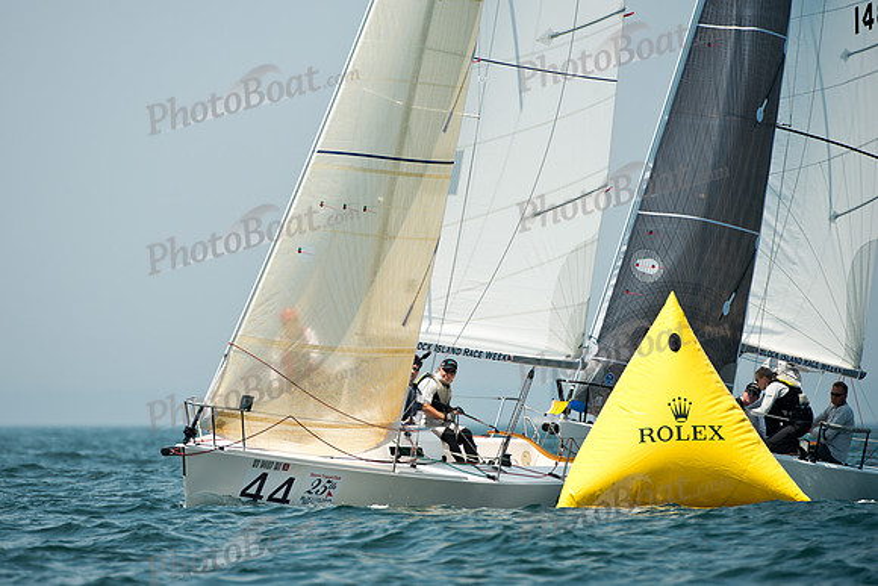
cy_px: 283
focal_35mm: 459
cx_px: 348
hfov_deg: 4.5
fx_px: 11206
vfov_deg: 3.0
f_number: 5.6
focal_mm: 380
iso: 125
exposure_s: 1/800
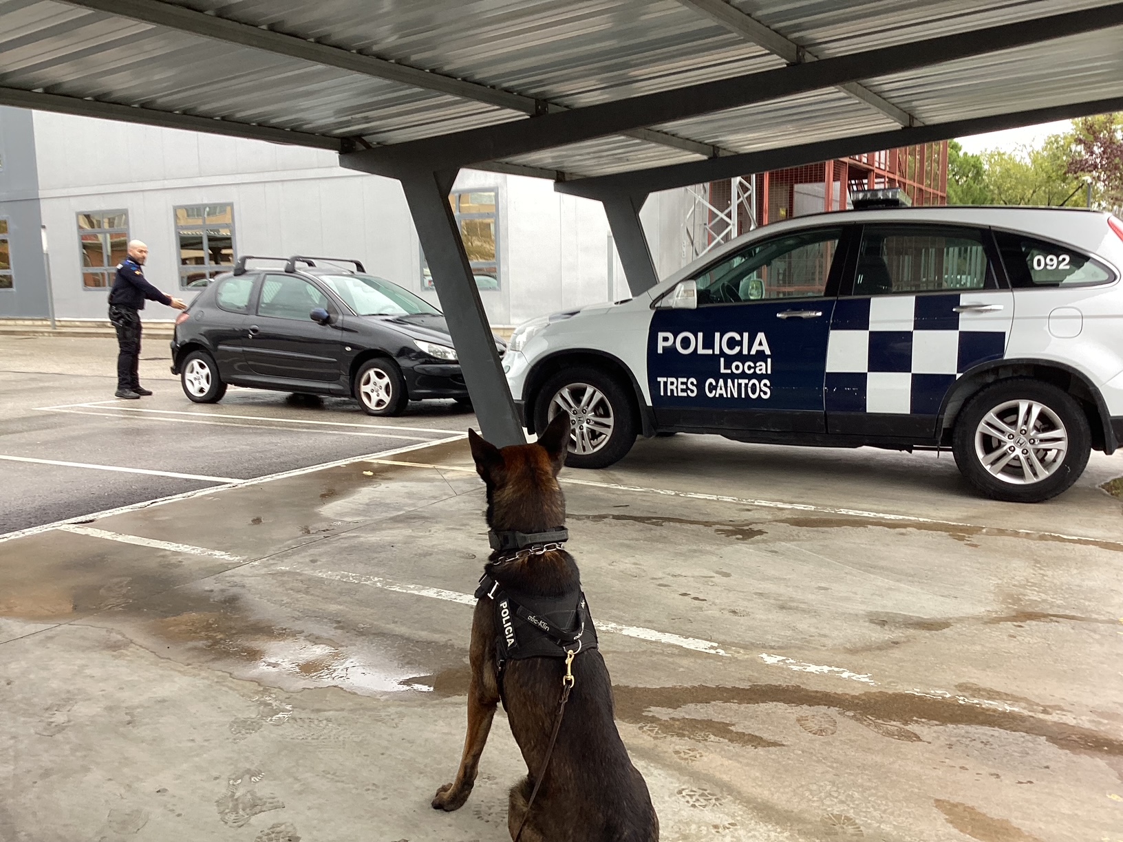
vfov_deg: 45.4
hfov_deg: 58.4
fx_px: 1006
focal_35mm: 31
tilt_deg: -6.4
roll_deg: +2.6
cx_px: 562
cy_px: 421
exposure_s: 1/120
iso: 50
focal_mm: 3.3
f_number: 2.4
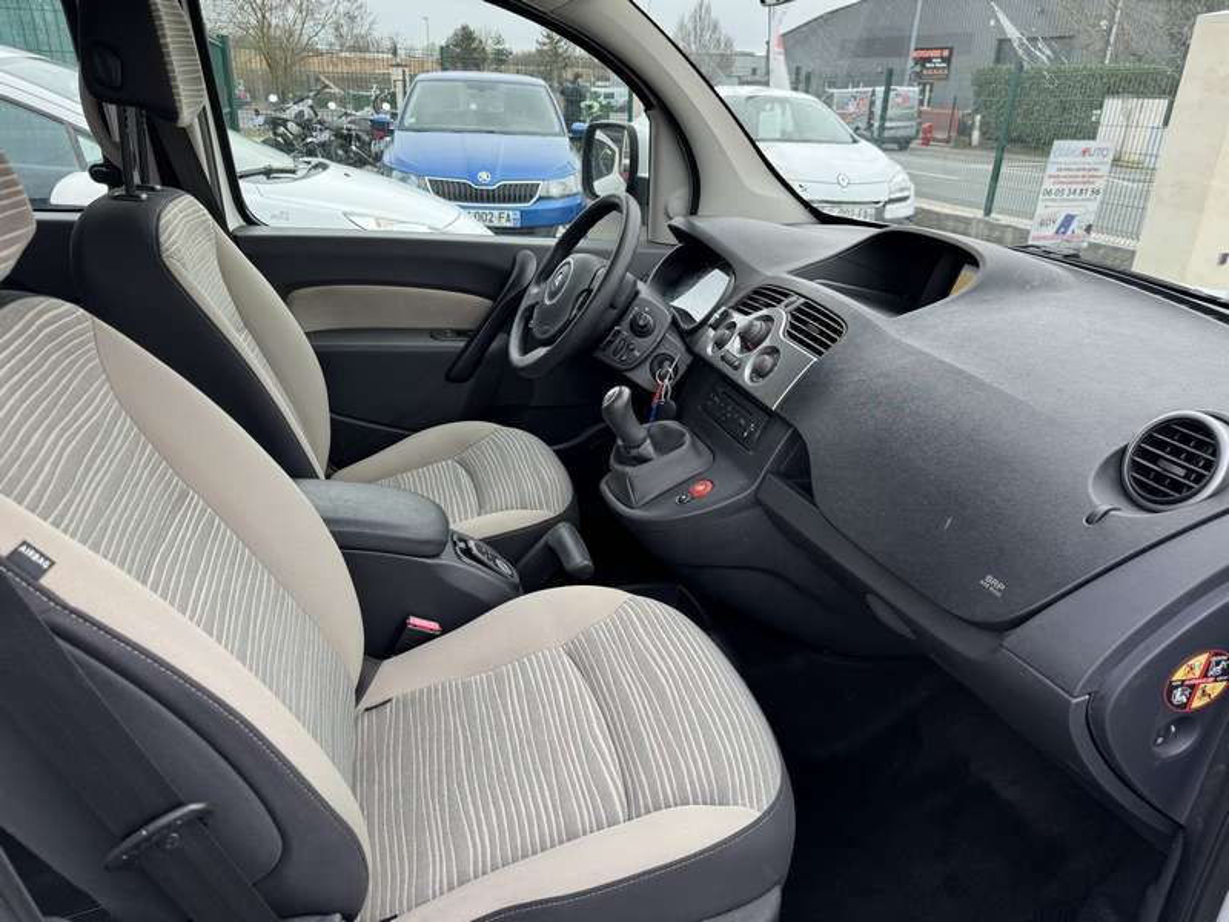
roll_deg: -0.7
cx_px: 614
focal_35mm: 24
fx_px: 852
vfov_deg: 56.8
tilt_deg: -23.0
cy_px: 461
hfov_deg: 71.6
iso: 125
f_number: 1.78
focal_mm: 6.86
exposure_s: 1/121
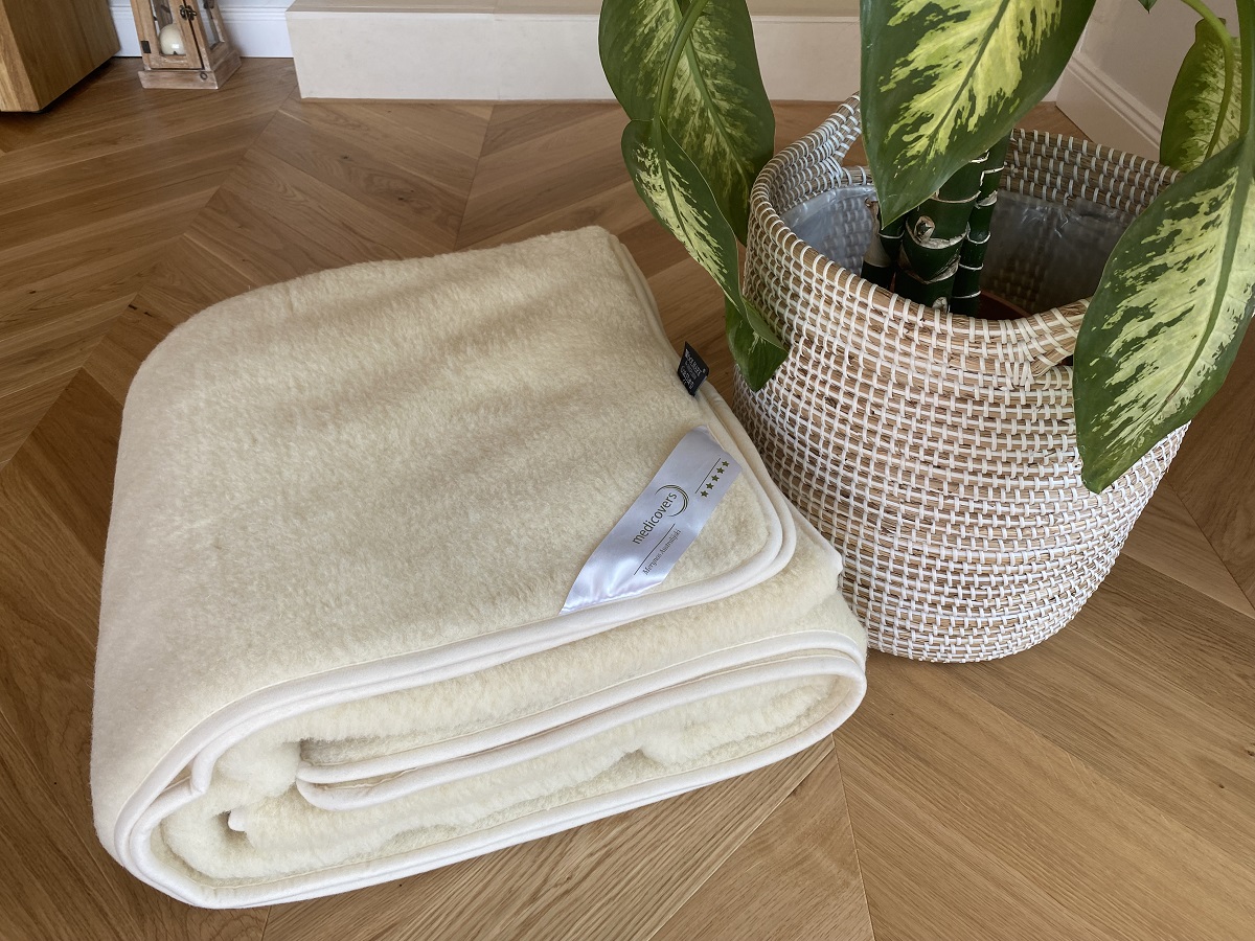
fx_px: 943
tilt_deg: -39.4
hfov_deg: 67.3
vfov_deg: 53.1
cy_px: 470
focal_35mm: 26
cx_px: 628
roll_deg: -1.7
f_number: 1.8
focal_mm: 4.25
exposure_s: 1/122
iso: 40
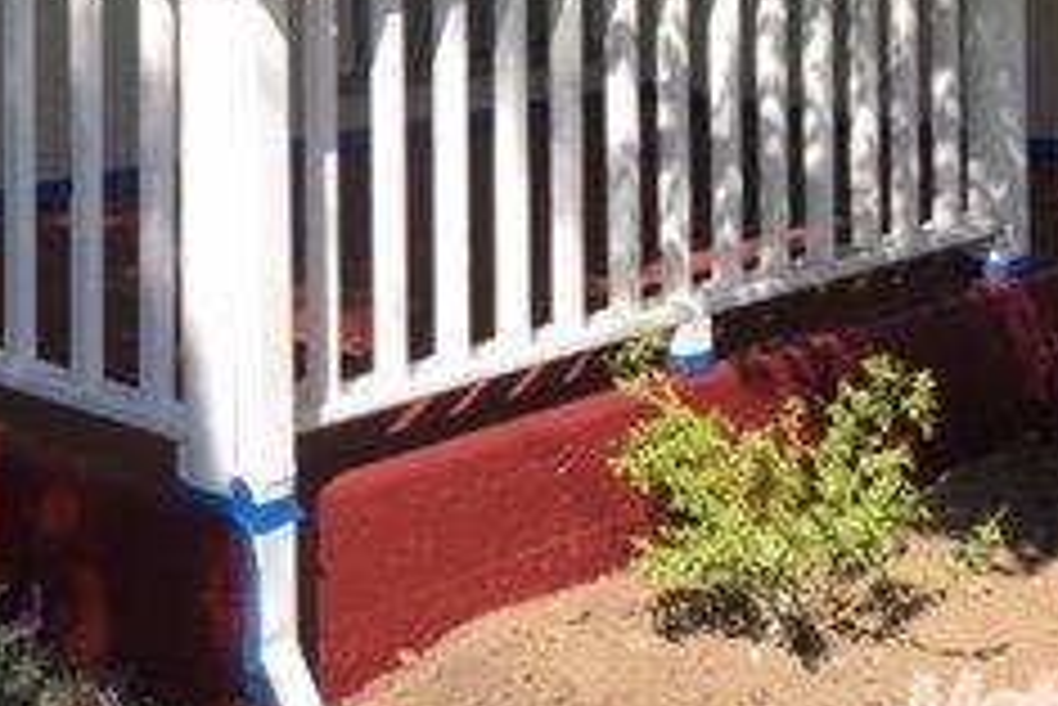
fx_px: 2411
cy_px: -319
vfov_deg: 15.5
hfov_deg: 23.3
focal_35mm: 82
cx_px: -95
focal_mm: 4.15
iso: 32
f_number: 2.2
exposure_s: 1/1099
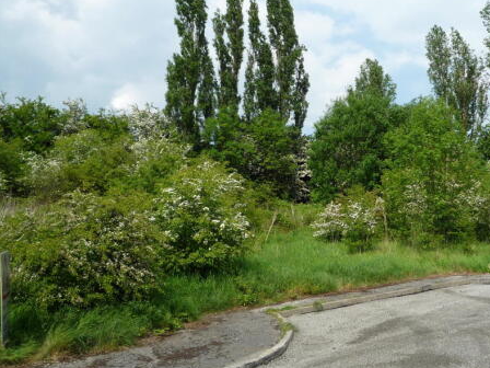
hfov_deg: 47.3
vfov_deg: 36.8
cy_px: 181
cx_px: 317
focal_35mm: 39
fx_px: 552
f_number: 4
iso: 100
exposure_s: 1/800
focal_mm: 5.3
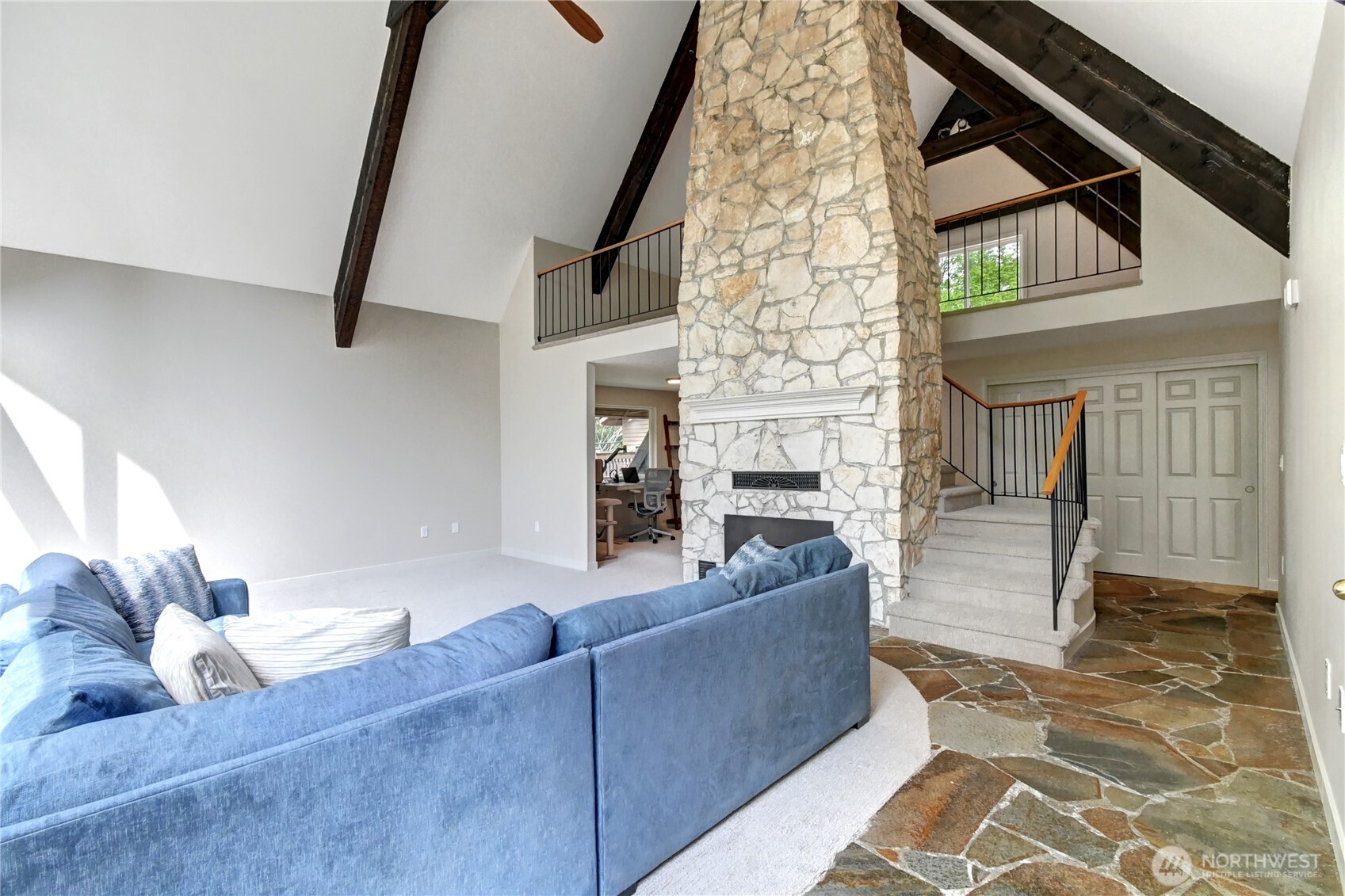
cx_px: 672
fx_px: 560
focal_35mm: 15
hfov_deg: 100.4
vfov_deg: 77.3
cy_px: 448
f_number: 11
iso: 3200
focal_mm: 10
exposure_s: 1/15
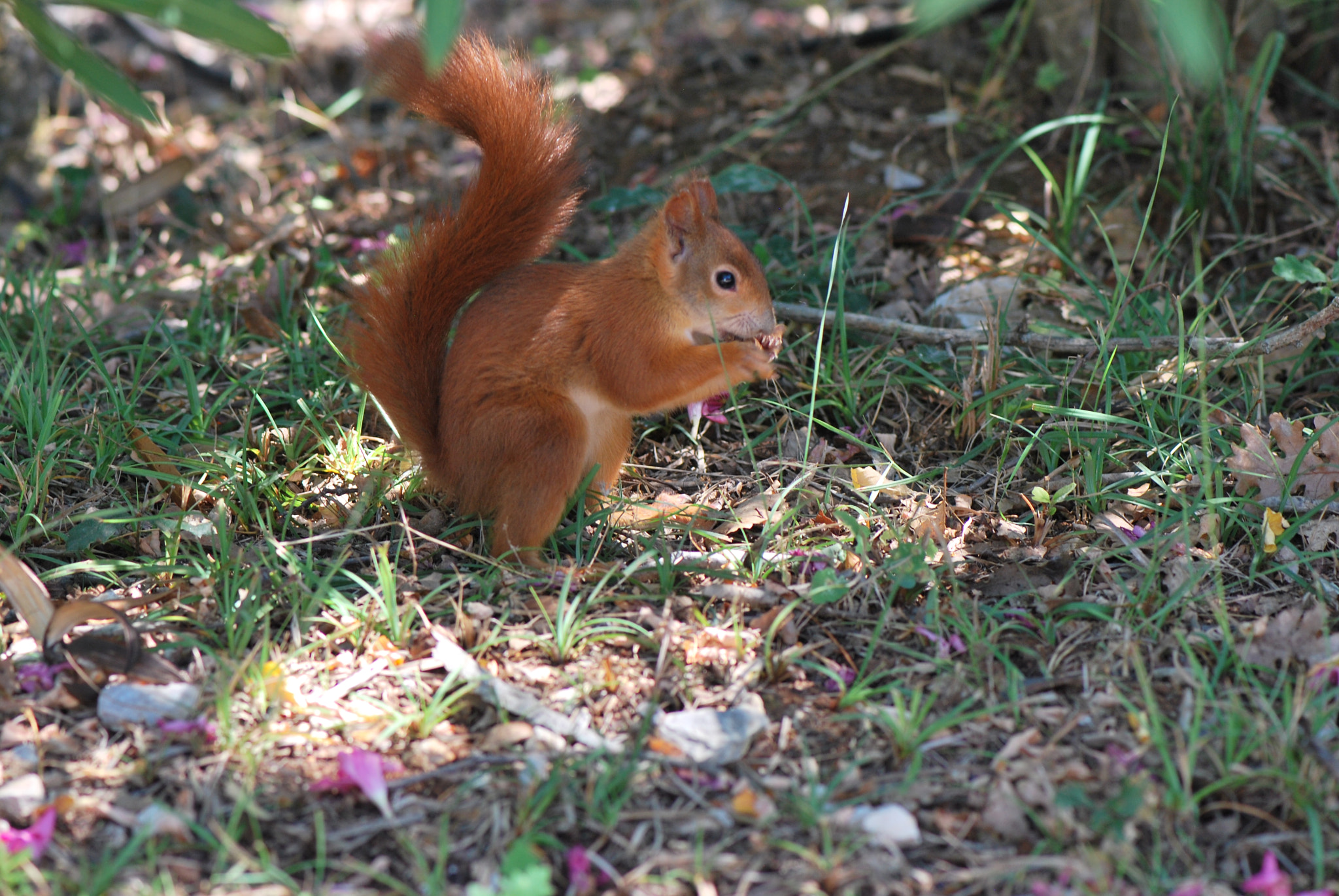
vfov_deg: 8.7
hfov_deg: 13.0
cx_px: 670
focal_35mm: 158
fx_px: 5865
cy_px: 448
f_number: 4.5
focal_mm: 105
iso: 200
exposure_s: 1/125
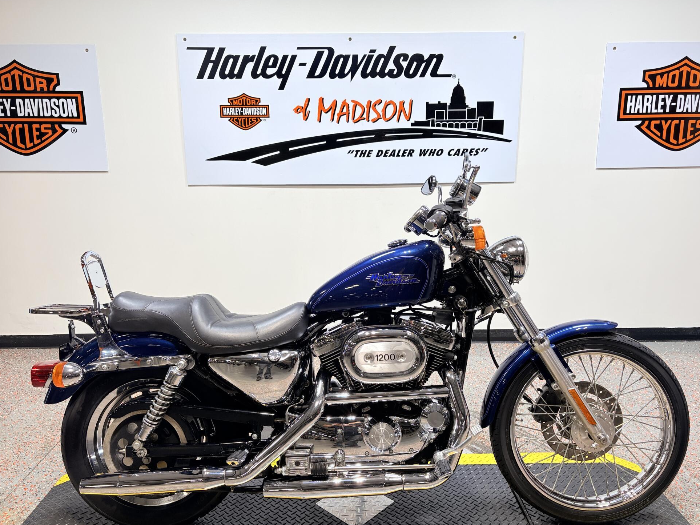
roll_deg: +0.1
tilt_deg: -12.4
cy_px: 268
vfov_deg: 51.3
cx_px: 358
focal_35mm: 27
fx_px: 546
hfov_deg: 65.3
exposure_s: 1/120
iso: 32
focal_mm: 5.96
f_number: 1.6
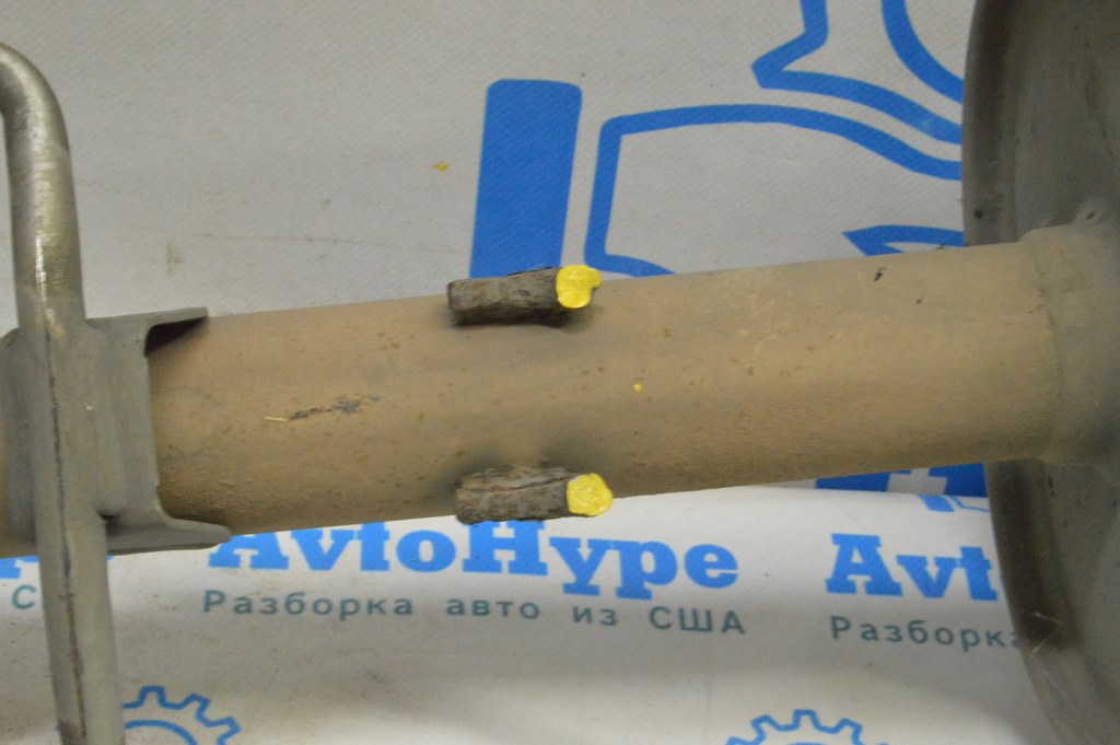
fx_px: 2425
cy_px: 372
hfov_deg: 26.0
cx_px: 560
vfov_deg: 17.5
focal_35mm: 78
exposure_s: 1/15
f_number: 20
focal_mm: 52
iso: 6400
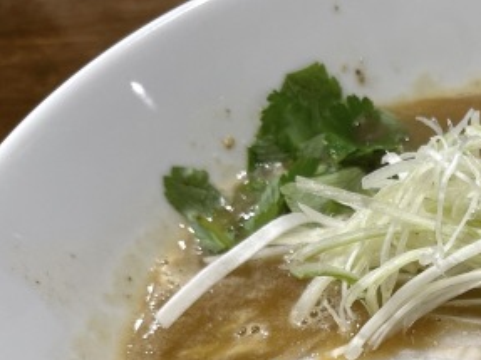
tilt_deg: -53.3
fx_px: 806
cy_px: 347
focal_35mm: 58
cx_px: 481
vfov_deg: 24.3
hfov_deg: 30.8
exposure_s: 1/101
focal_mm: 5.1
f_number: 1.6
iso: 125
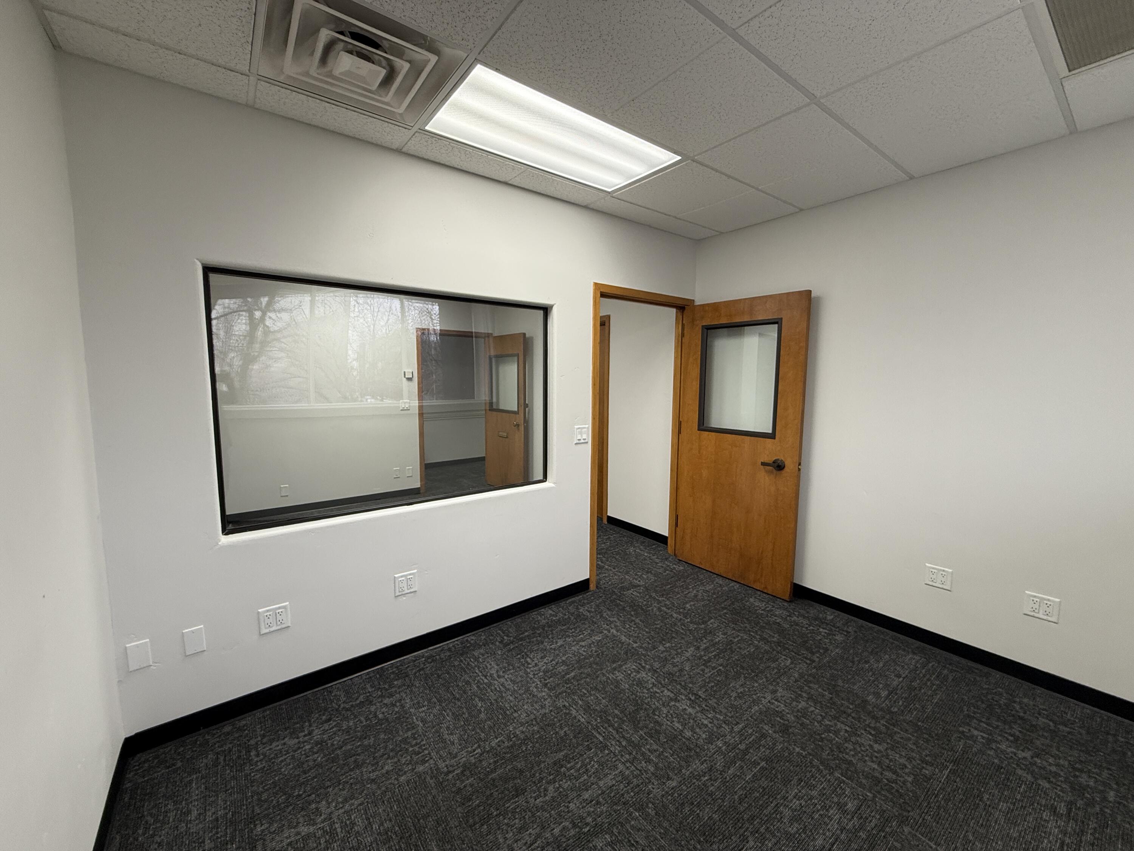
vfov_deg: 85.7
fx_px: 459
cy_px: 426
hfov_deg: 102.1
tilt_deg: -5.2
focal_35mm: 14
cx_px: 567
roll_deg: -0.2
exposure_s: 1/120
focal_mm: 2.22
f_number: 2.2
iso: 160
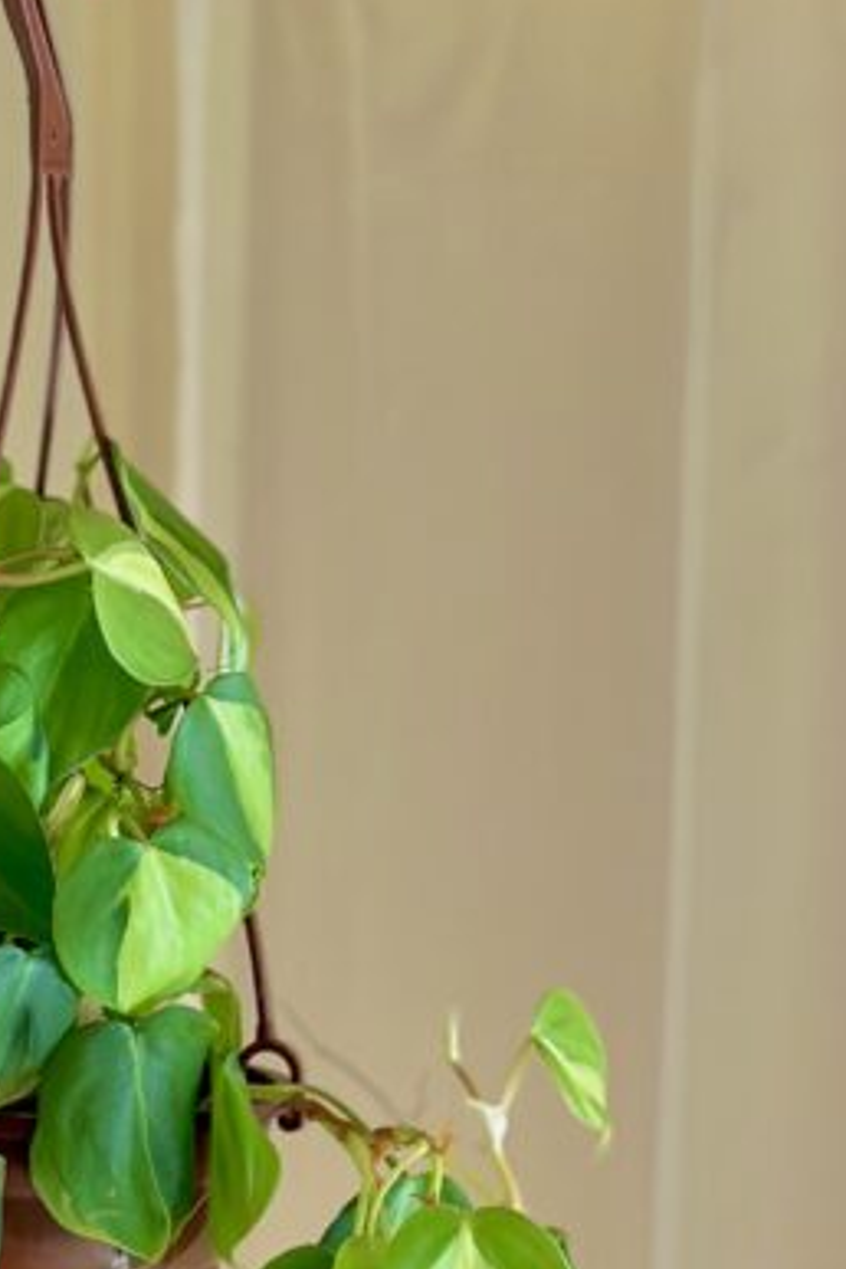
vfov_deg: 15.5
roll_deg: -1.8
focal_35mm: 132
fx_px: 4653
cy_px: 489
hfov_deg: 10.3
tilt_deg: +0.5
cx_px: -46
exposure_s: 1/134
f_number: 1.78
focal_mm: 6.86
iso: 80
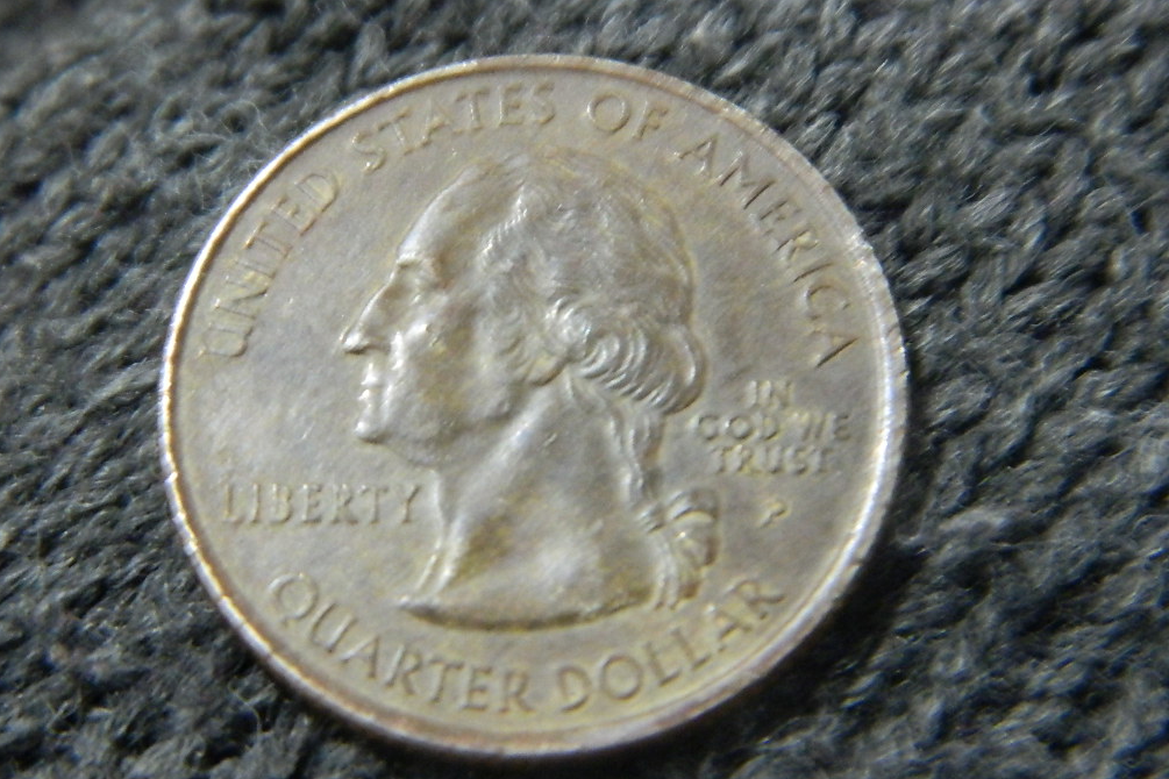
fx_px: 2890
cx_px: 592
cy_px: 399
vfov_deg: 15.4
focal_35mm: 89
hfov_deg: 22.9
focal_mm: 15.1
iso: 640
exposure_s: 1/8
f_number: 4.2
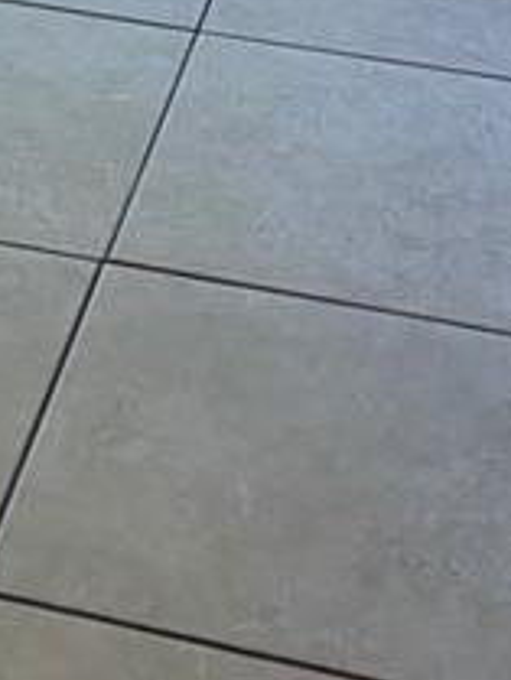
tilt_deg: -10.7
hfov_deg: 9.6
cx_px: -345
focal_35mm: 149
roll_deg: -0.4
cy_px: -752
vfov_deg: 11.7
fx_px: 2930
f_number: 1.6
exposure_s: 1/187
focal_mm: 5.96
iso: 64
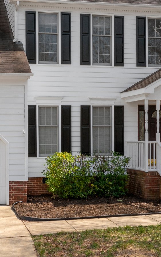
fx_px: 456
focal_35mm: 65
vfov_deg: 31.3
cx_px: 32
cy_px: 89
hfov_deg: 19.8
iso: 100
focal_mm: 10.26
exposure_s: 1/320
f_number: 5.6
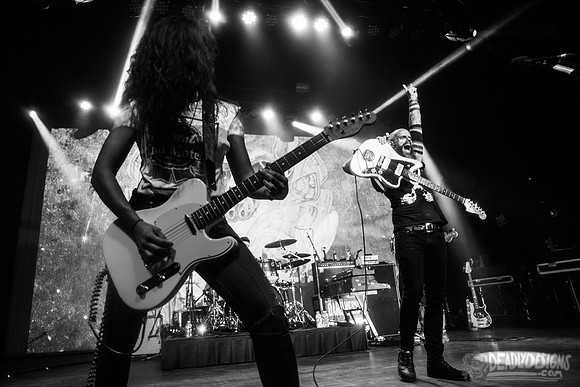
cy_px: 186
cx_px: 250
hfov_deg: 75.7
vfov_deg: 55.1
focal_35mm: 23
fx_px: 370
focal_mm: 20
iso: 3200
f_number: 3.2
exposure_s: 1/250
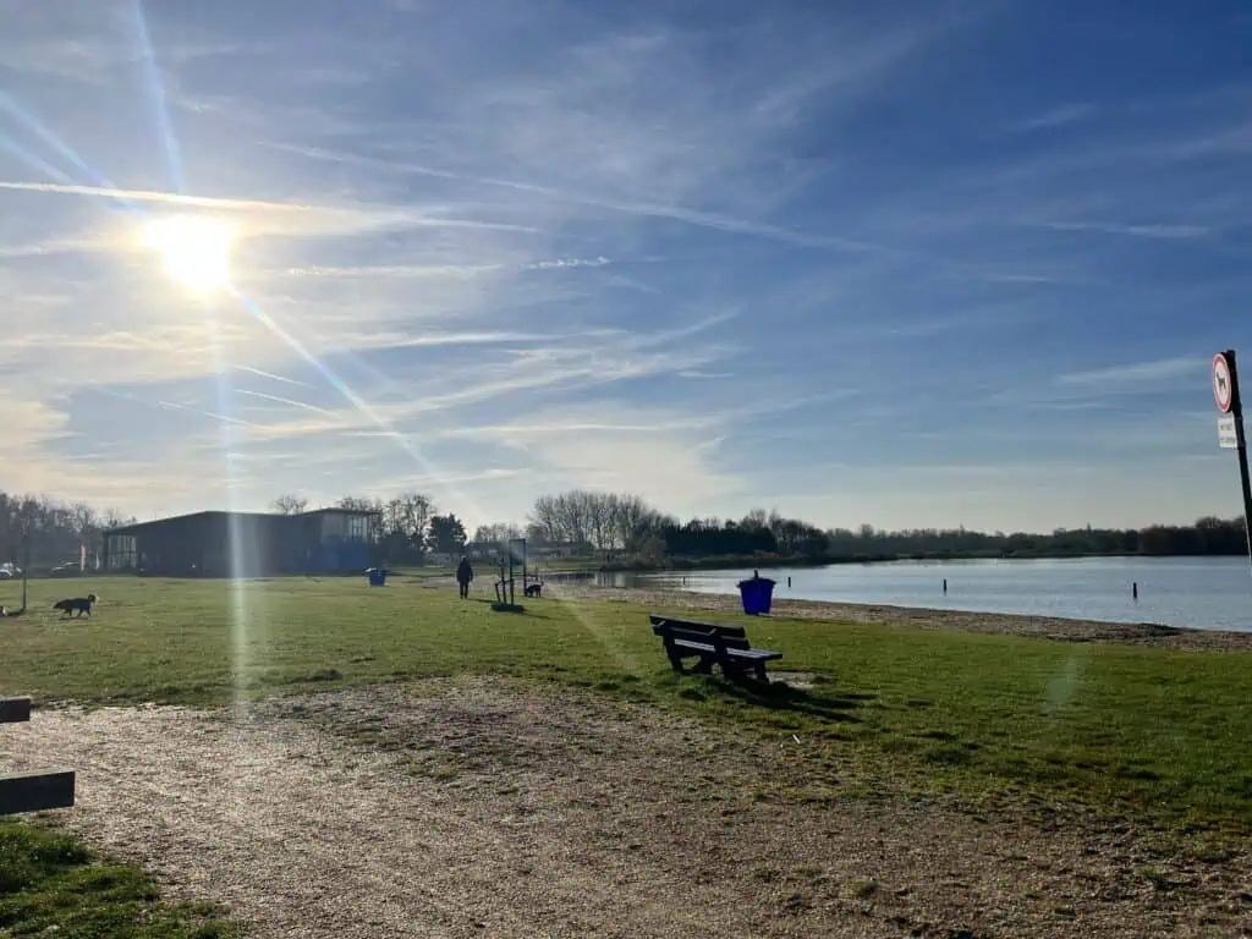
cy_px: 470
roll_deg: +0.9
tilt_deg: +4.2
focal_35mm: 26
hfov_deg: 67.3
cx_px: 626
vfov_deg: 53.1
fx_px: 940
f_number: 1.5
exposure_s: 1/16393
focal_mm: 5.7
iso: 50
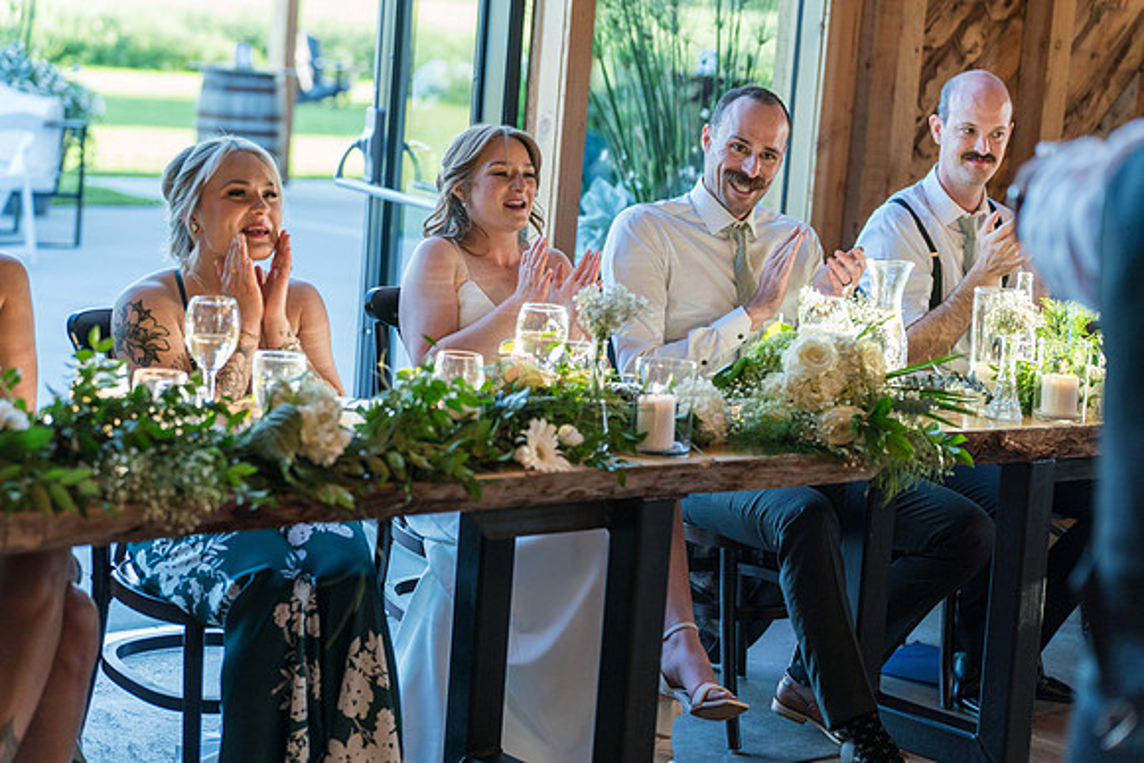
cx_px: 572
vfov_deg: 17.5
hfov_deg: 26.0
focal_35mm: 78
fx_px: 2479
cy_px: 382
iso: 1000
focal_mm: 78
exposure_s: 1/400
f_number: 2.8
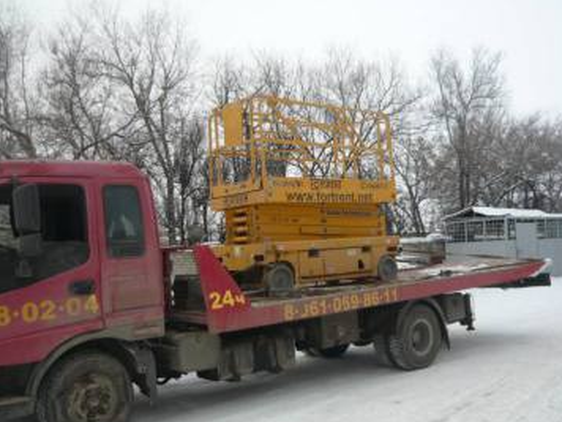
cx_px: 288
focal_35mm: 37
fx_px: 601
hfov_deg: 50.1
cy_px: 195
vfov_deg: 38.6
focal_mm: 5.5
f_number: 8
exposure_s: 1/125
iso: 100
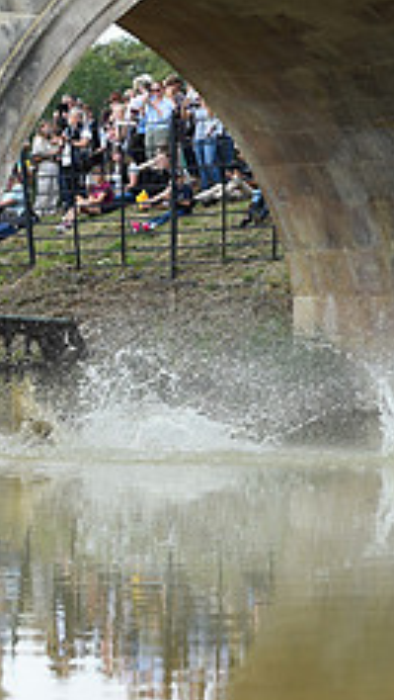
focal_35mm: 180
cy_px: 329
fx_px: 3338
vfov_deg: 12.0
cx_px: 761
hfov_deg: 6.6
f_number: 5.6
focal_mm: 70
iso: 560
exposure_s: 1/1250
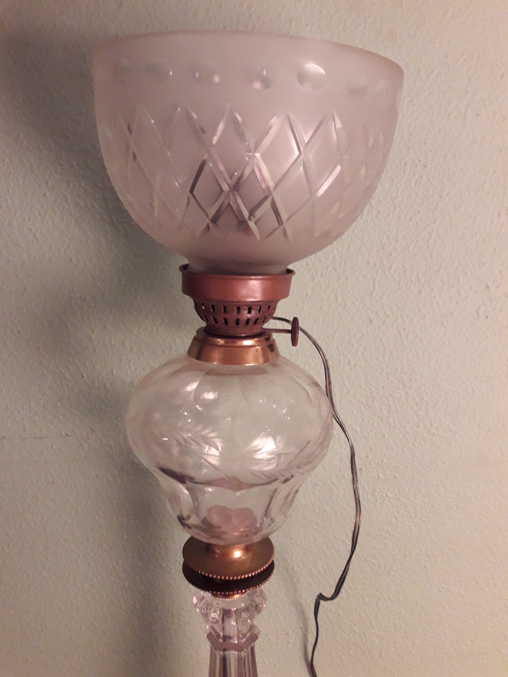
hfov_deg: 49.7
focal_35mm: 28
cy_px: 338
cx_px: 254
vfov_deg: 63.4
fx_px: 548
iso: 250
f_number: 1.9
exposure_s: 1/24
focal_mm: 3.7
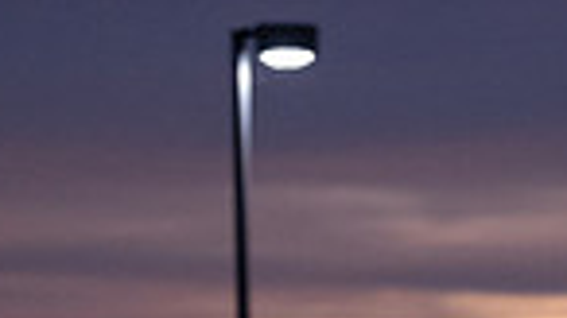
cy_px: 757
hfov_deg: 3.4
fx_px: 9649
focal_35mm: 642
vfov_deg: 1.9
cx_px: 642
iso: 2500
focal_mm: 135
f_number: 2
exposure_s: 1/1250
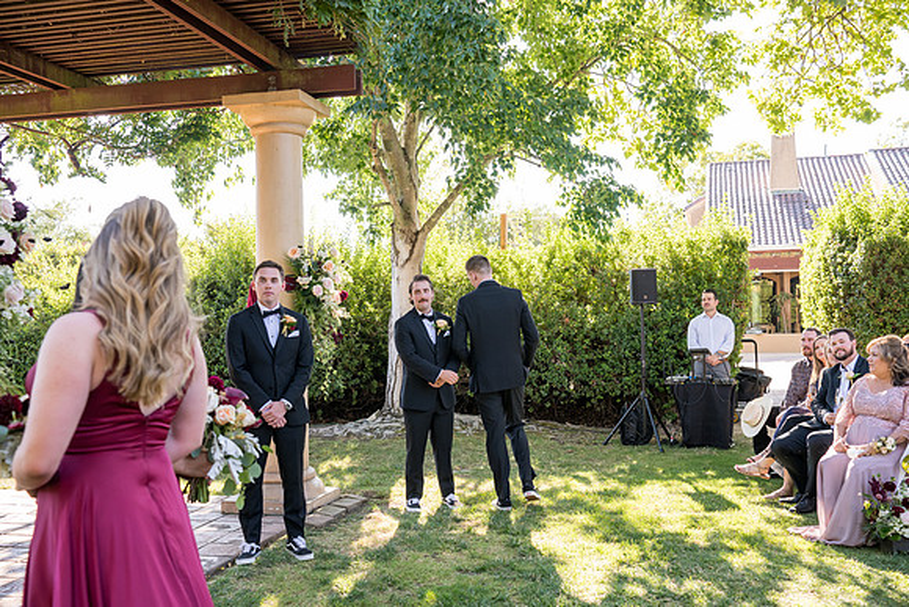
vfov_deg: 37.9
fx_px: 884
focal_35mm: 35
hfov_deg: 54.4
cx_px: 454
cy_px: 304
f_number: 4
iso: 640
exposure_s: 1/400
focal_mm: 35
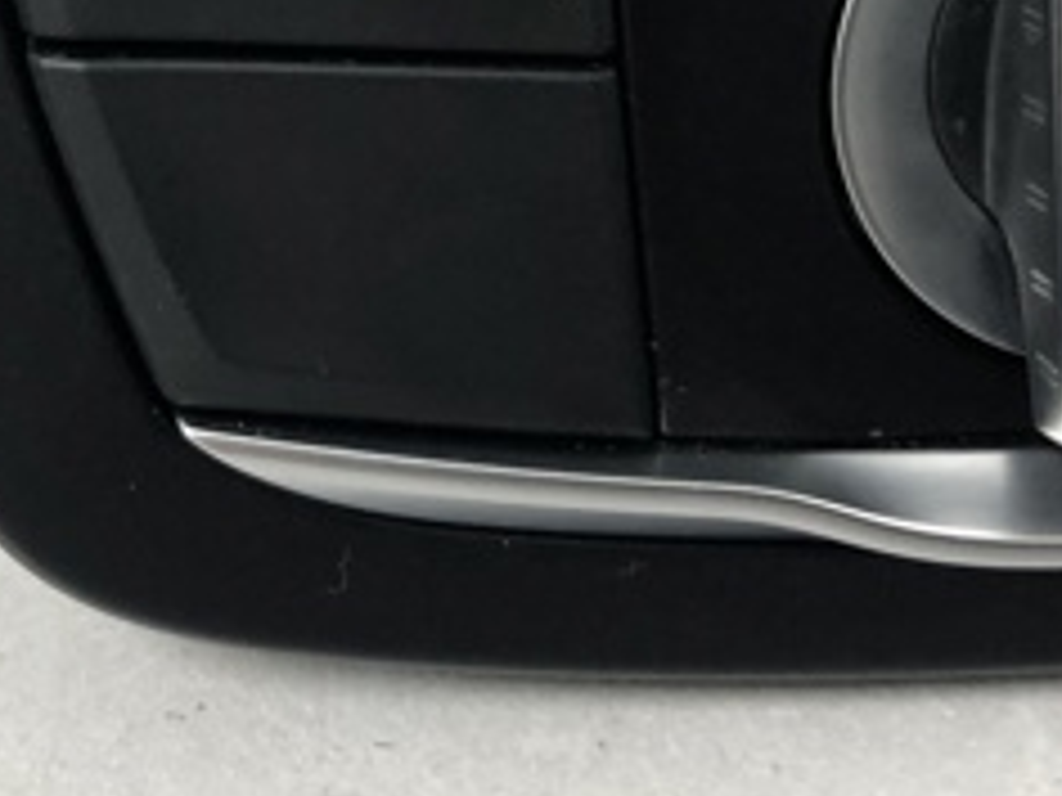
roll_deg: +0.4
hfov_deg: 25.2
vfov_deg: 18.7
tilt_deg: -41.5
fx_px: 2332
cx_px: 220
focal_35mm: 76
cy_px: -49
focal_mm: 4
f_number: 1.8
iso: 50
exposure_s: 1/17
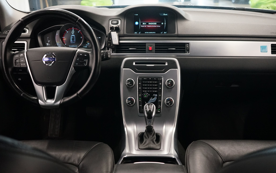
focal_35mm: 38
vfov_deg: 33.6
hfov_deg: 51.5
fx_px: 286
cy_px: 84
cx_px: 137
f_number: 4
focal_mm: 35
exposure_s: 1/160
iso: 4000
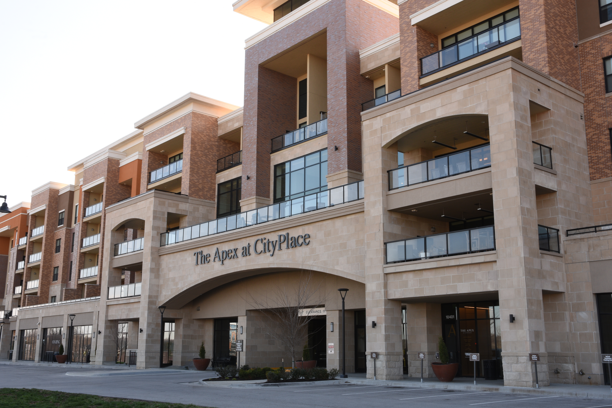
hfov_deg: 49.6
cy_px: 204
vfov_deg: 34.2
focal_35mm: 39
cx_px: 306
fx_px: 663
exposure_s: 1/25
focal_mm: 26
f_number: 16
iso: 160
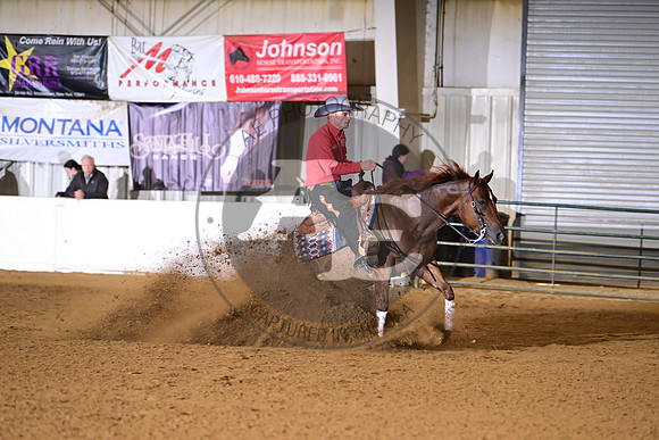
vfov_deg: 6.9
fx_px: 3662
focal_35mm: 200
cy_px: 220
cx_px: 330
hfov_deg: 10.3
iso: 2500
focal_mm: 200
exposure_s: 1/200
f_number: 4
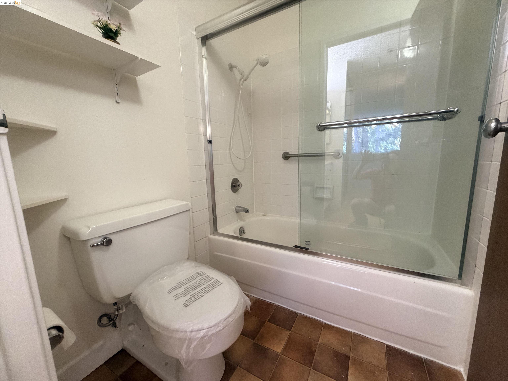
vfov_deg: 85.7
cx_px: 254
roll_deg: +2.1
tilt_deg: -8.4
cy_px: 190
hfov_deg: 102.1
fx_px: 205
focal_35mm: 14
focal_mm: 2.22
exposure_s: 1/60
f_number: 2.2
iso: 400
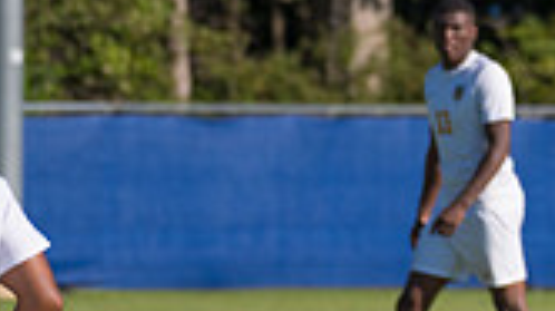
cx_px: 806
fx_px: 11865
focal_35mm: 807
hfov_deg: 2.7
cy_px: 266
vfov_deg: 1.5
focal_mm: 220
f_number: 5.6
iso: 320
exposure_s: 1/2000
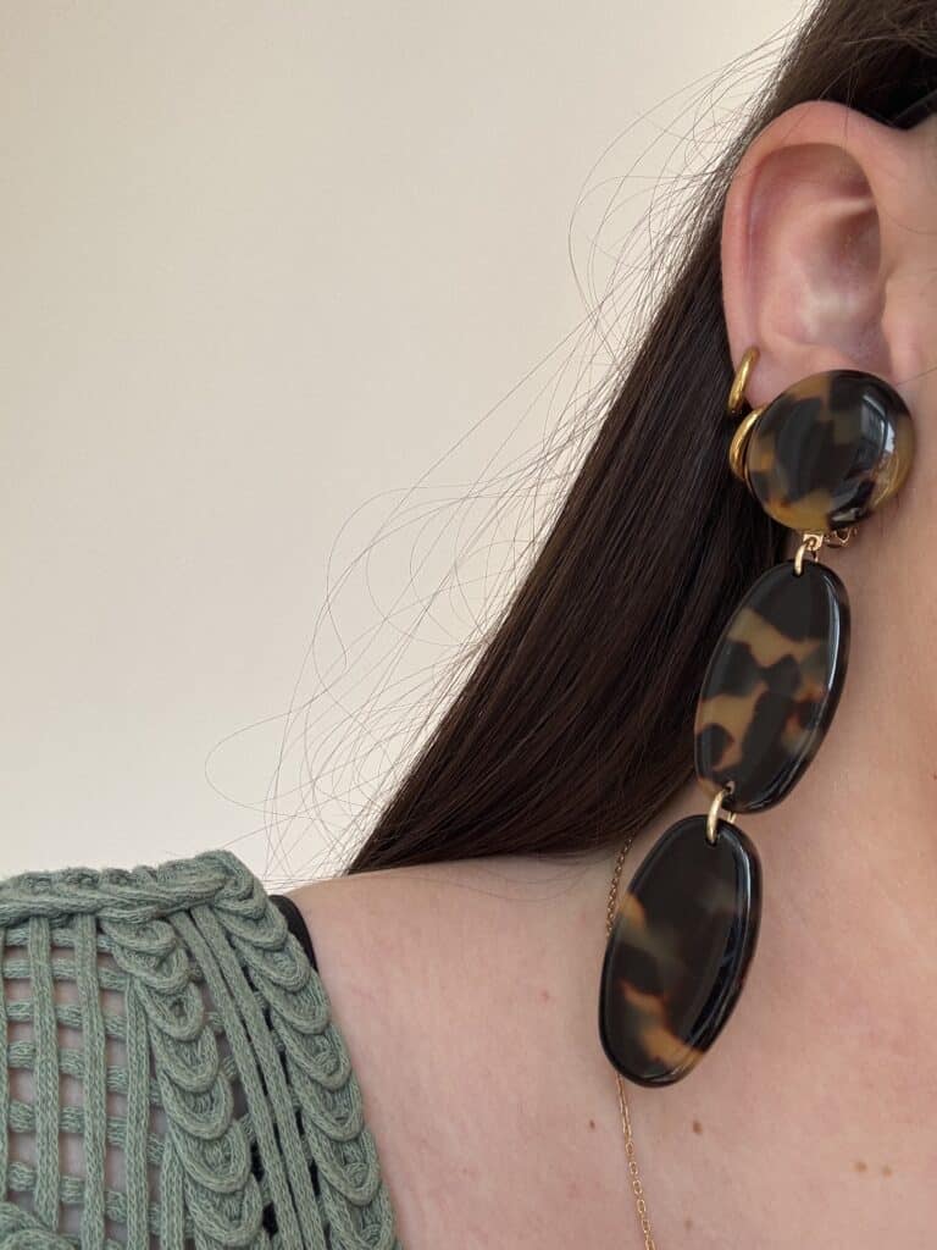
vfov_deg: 60.0
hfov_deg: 46.8
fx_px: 1083
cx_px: 468
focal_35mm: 30
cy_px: 625
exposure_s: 1/121
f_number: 1.9
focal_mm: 2.69
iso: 32
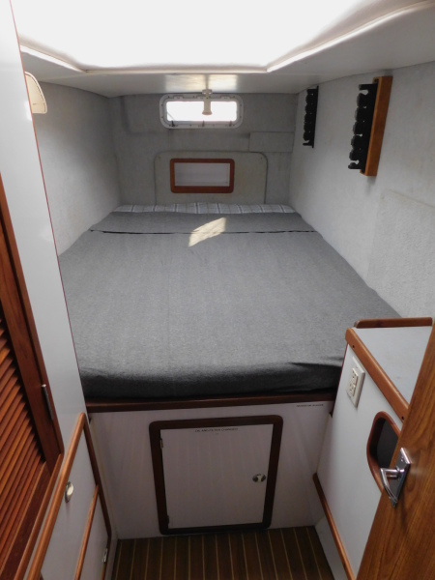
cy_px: 290
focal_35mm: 23
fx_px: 385
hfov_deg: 58.9
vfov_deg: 73.9
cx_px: 218
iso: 320
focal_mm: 4
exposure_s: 1/30
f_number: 3
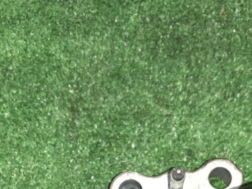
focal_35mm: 75
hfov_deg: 26.0
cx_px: 120
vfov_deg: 18.1
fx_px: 546
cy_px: 258
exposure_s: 1/25
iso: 278
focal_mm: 3.93
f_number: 1.7
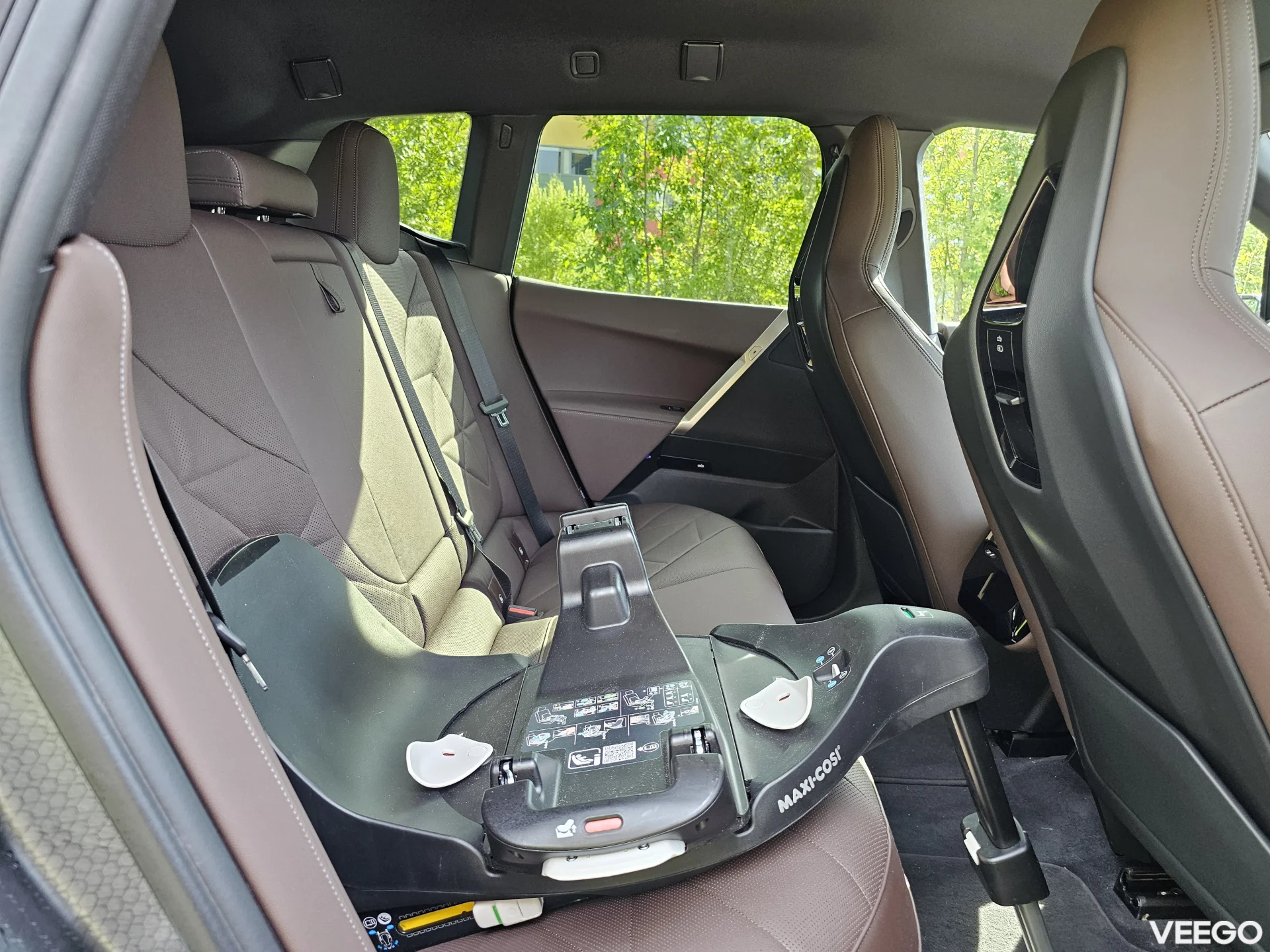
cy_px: 476
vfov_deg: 58.9
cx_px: 635
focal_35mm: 23
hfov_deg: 73.9
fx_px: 844
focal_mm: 6.3
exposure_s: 1/180
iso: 250
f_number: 1.7
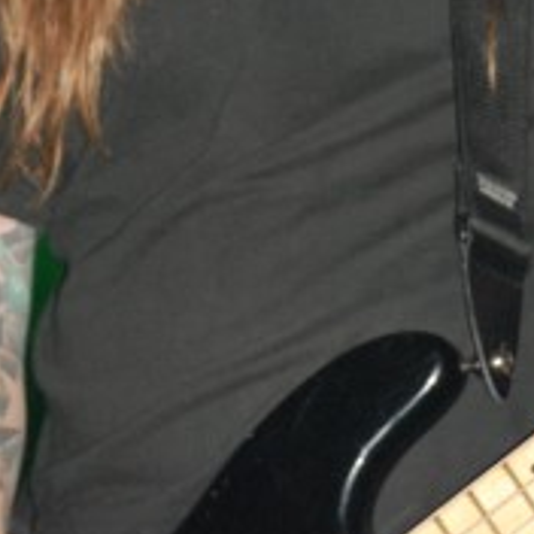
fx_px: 6842
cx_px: 358
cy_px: -39
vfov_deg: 4.5
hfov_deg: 4.5
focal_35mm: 392
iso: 1250
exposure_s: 1/125
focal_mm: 90
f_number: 5.6
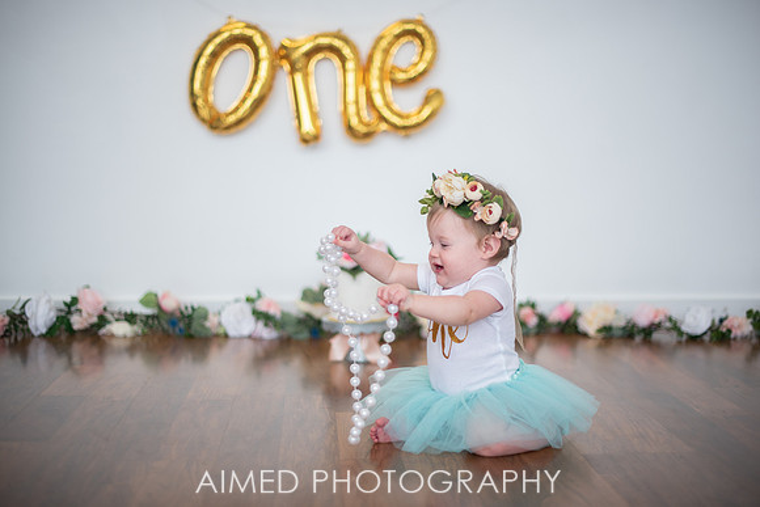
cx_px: 380
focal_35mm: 50
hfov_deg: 39.6
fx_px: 1056
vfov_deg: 27.0
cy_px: 254
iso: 200
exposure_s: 1/320
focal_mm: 50
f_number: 1.4
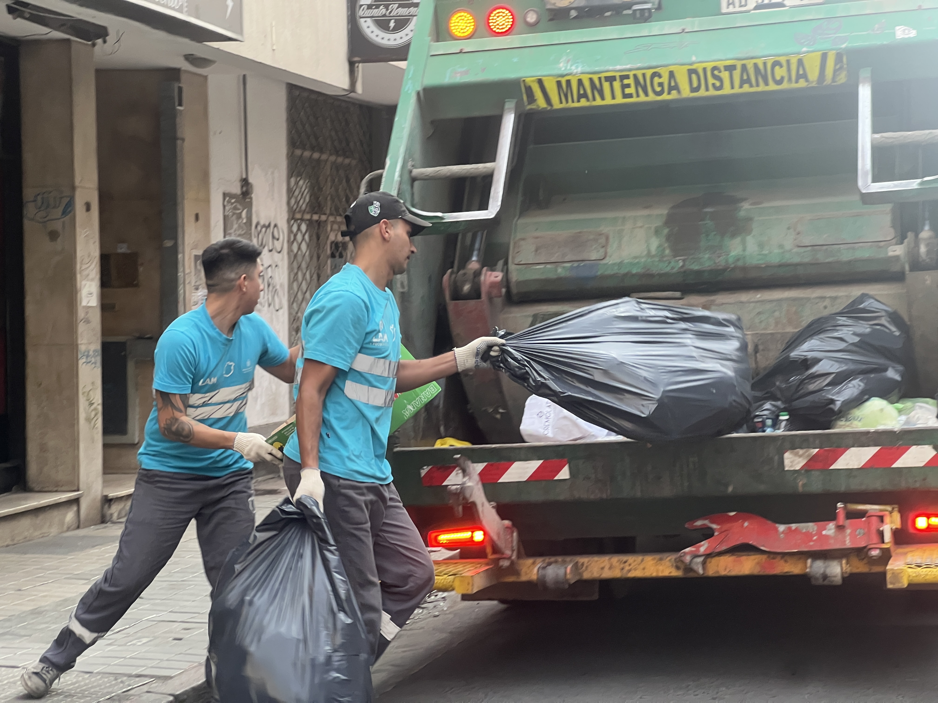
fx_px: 2086
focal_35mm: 77
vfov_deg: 19.1
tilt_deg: +0.5
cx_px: 469
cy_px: 352
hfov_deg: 25.3
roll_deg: +3.4
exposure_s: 1/99
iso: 125
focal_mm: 9
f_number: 2.8
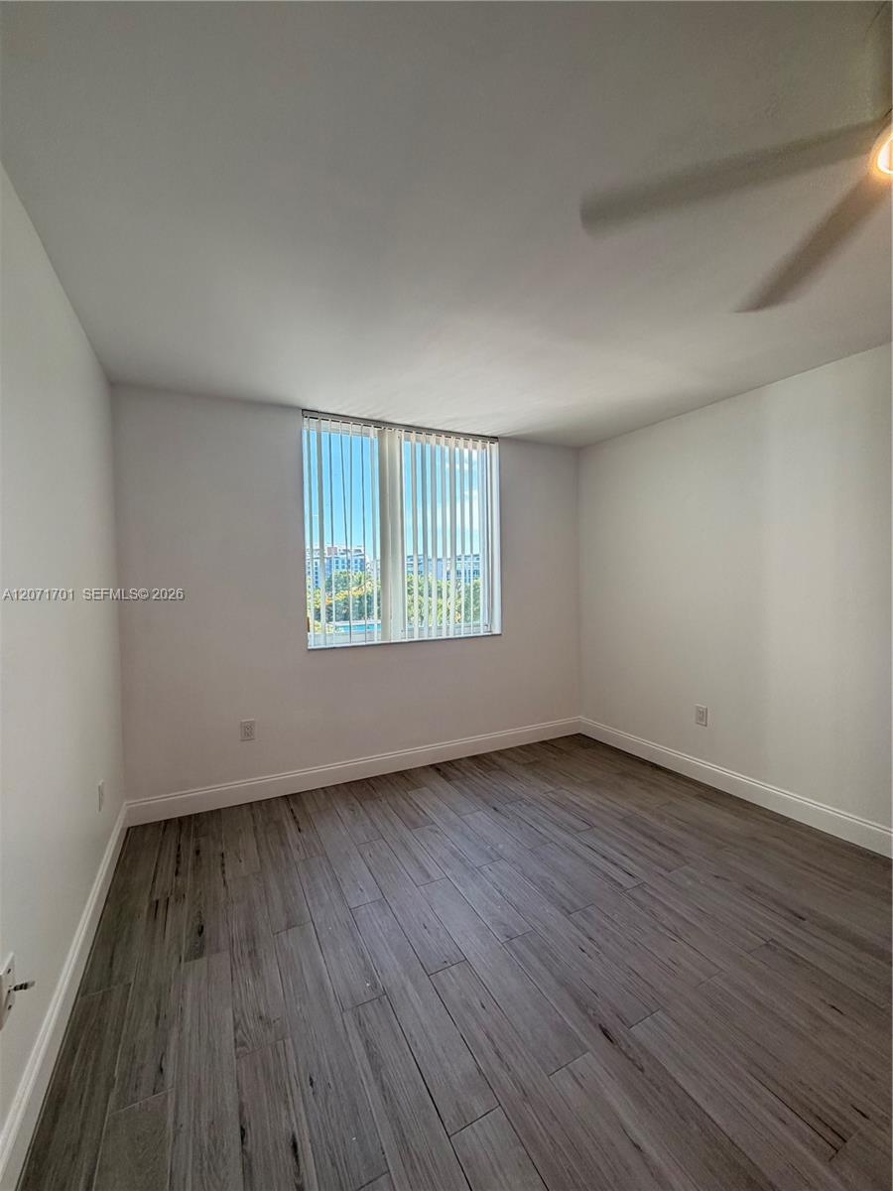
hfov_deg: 85.7
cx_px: 446
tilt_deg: -1.2
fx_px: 482
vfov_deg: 102.1
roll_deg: +2.0
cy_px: 596
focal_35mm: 14
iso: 64
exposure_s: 1/120
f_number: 2.2
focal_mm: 2.22
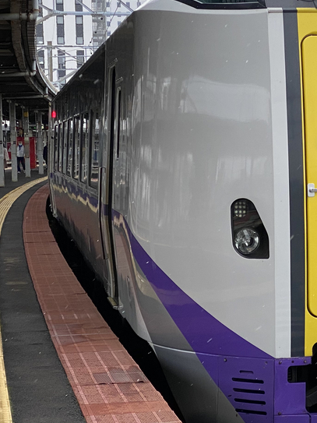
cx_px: 304
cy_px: 216
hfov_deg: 12.7
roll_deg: +0.7
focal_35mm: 115
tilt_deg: -3.0
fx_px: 1405
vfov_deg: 17.1
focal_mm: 6
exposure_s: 1/505
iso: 20
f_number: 2
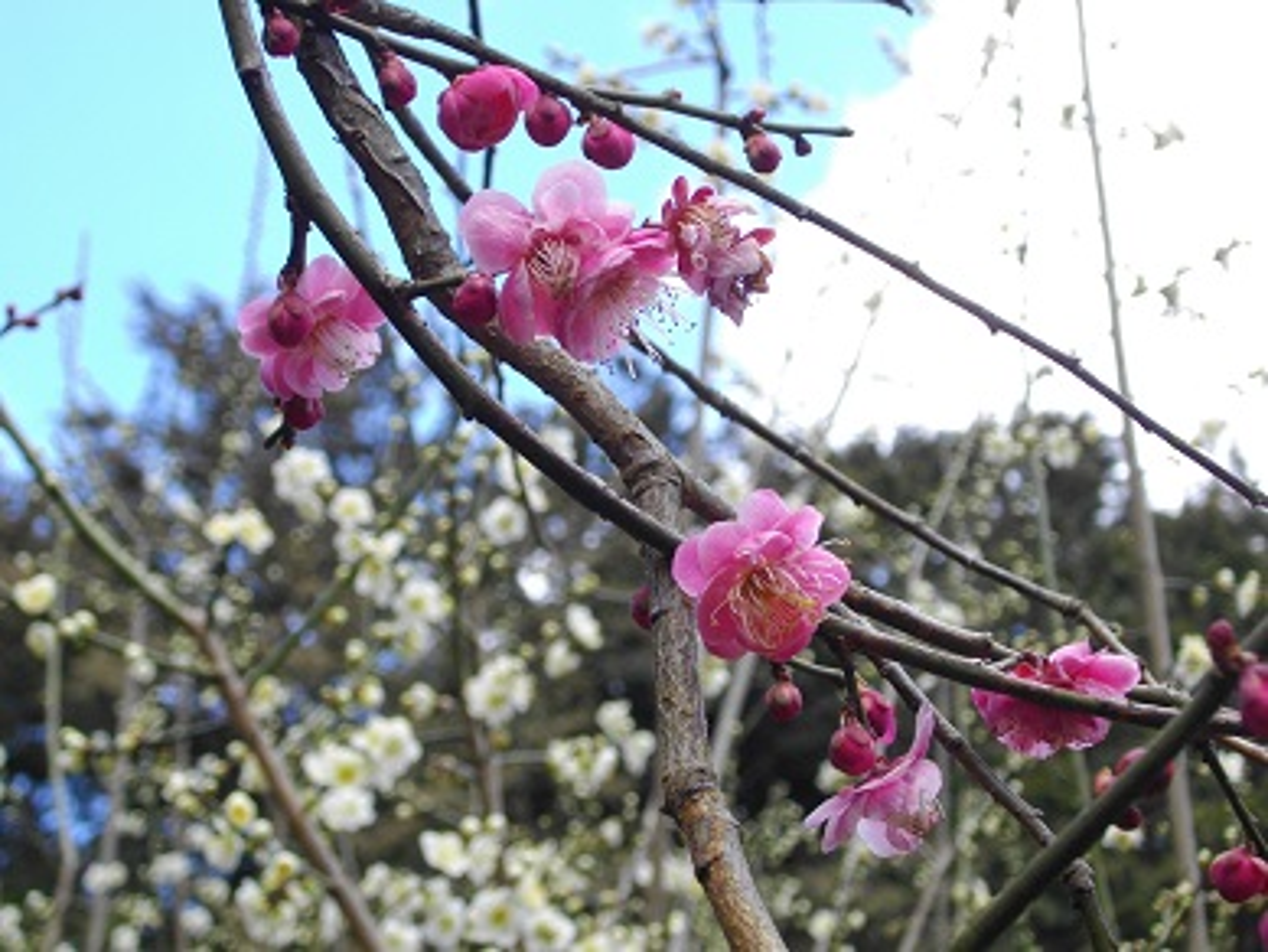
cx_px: 634
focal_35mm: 77
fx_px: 2821
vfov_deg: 19.1
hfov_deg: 25.3
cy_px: 476
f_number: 4.6
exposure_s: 1/160
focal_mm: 13.7
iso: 119
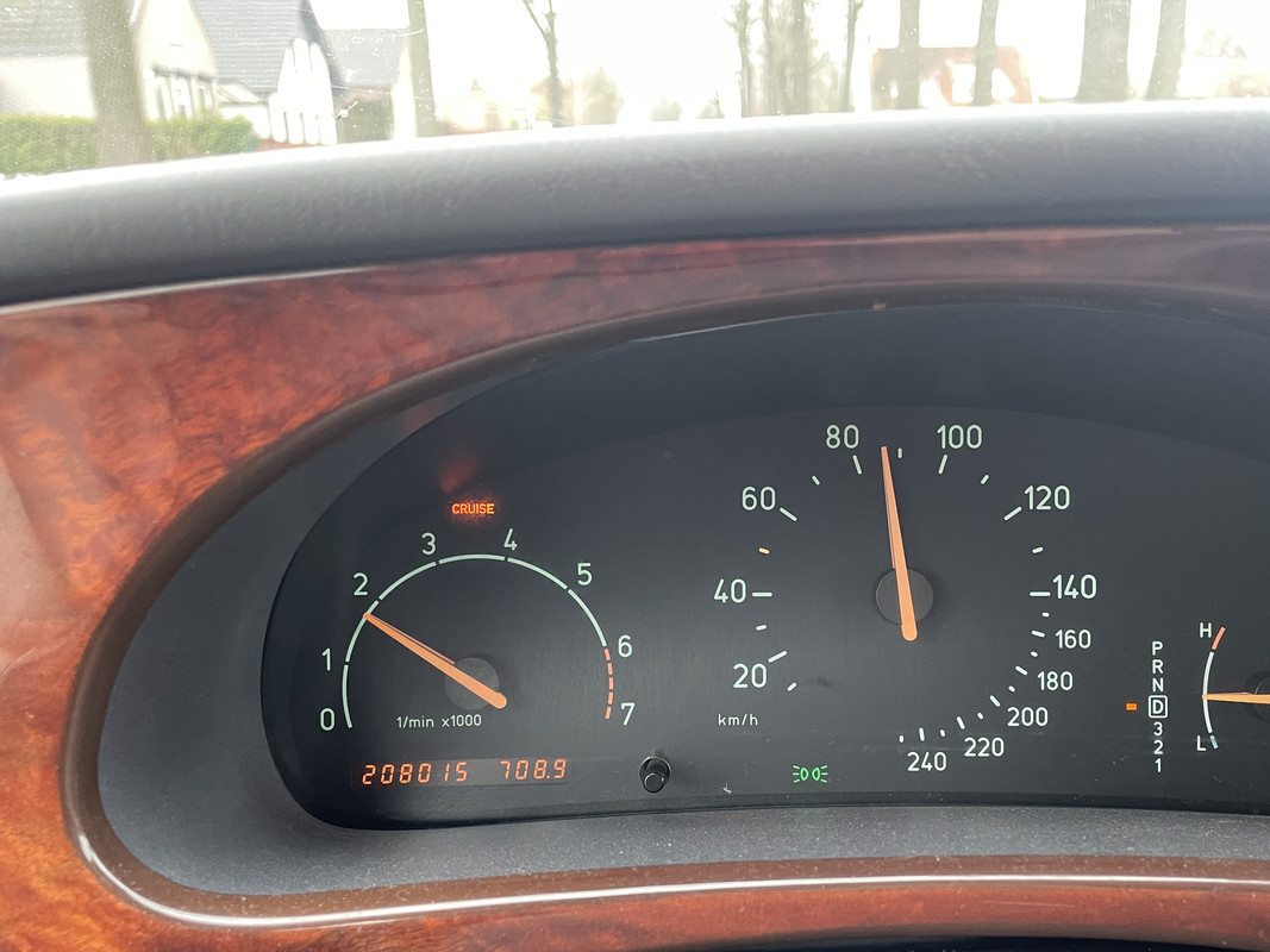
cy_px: 476
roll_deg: +0.1
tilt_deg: -18.8
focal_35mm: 26
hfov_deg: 67.3
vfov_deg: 53.1
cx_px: 635
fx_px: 954
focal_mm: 4.2
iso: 200
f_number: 1.6
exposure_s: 1/60
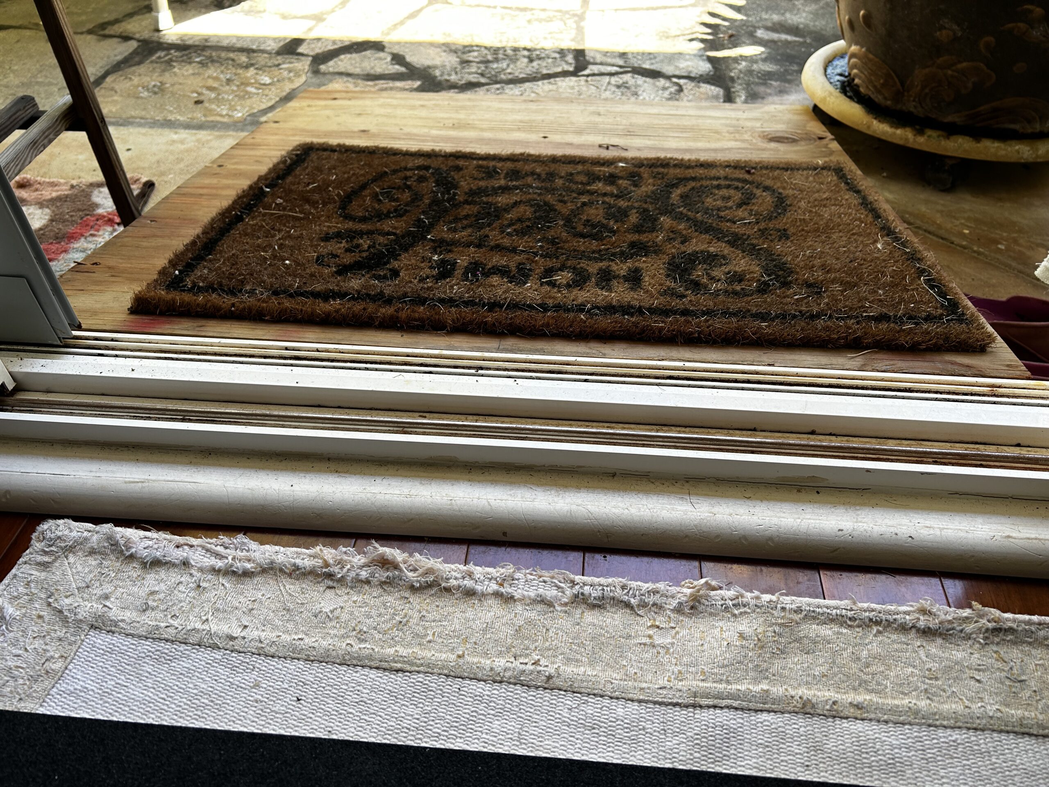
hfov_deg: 67.3
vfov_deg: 53.1
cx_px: 524
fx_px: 788
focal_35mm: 26
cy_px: 394
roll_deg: -0.7
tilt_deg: -44.0
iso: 40
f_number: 1.5
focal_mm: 5.7
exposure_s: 1/231
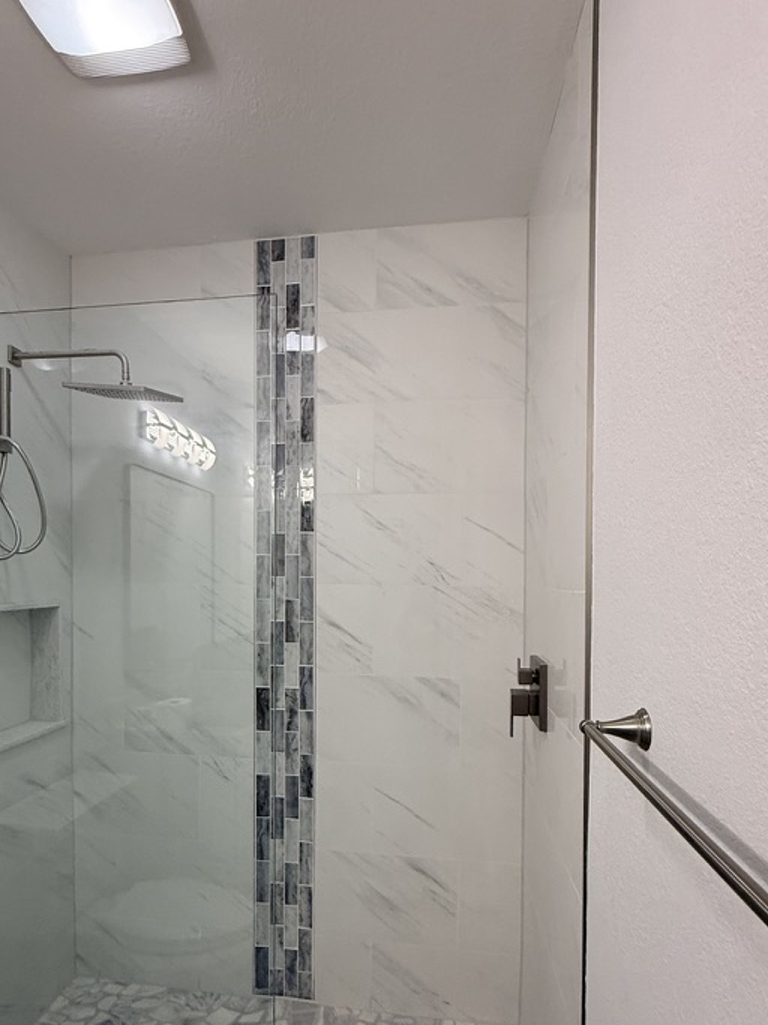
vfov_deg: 78.4
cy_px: 597
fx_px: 621
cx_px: 336
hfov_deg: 63.2
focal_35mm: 21
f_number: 2.2
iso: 250
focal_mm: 2.22
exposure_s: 1/120
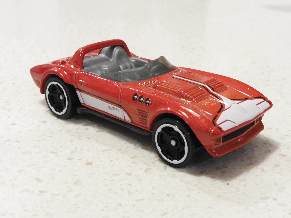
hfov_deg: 32.2
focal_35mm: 60
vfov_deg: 24.4
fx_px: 504
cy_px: 109
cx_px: 146
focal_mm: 10.7
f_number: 7.6
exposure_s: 1/8
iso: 800
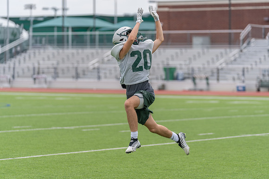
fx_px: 1181
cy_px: 90
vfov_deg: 8.7
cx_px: 134
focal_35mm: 158
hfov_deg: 13.0
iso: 160
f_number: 3.5
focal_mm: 158
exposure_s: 1/1250
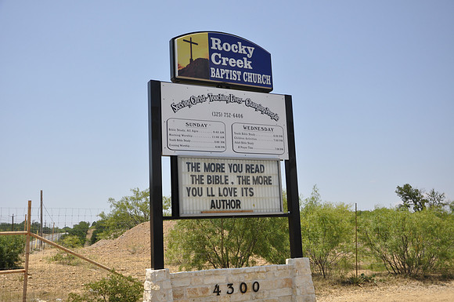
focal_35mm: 39
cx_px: 227
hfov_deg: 49.6
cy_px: 151
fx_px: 491
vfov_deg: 34.1
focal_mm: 26
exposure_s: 1/200
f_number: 7.1
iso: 200
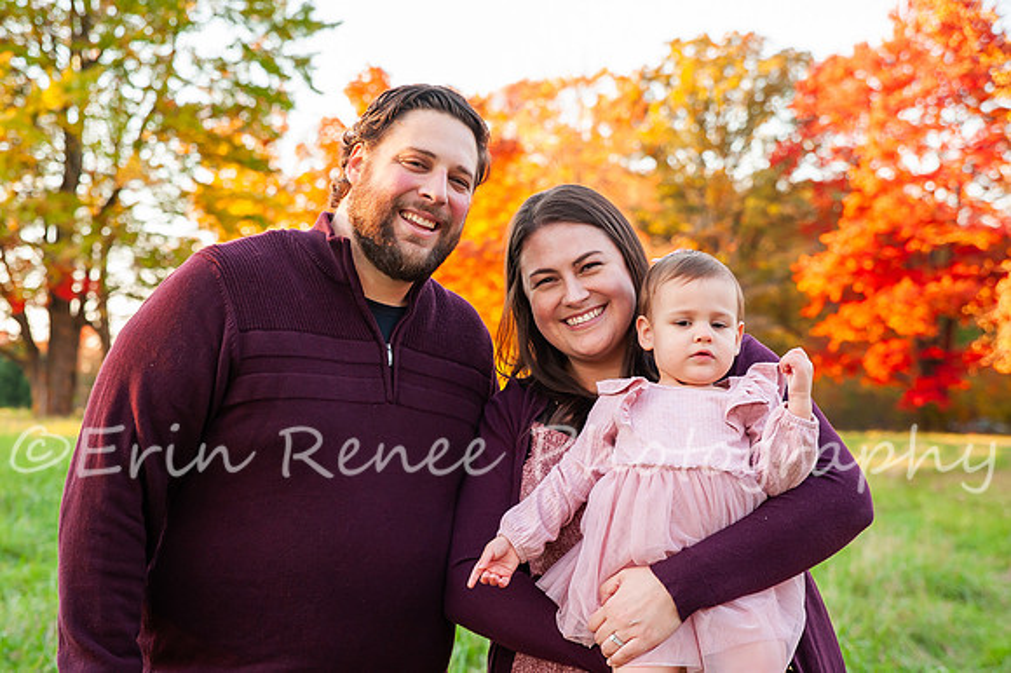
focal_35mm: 68
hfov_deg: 29.6
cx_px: 421
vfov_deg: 20.0
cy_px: 395
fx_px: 1909
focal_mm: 58
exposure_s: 1/200
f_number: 4.5
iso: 640
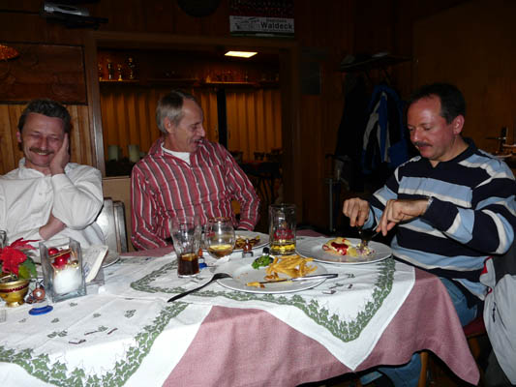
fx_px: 417
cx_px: 258
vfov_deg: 49.8
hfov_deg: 63.4
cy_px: 194
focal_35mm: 28
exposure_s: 1/30
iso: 100
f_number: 2.8
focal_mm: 4.6
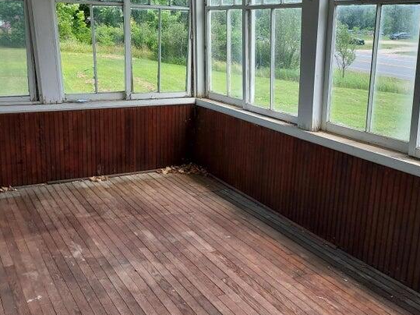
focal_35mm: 38
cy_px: 140
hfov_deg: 48.9
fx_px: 461
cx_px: 194
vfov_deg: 37.7
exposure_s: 1/166
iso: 40
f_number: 1.8
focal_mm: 4.6
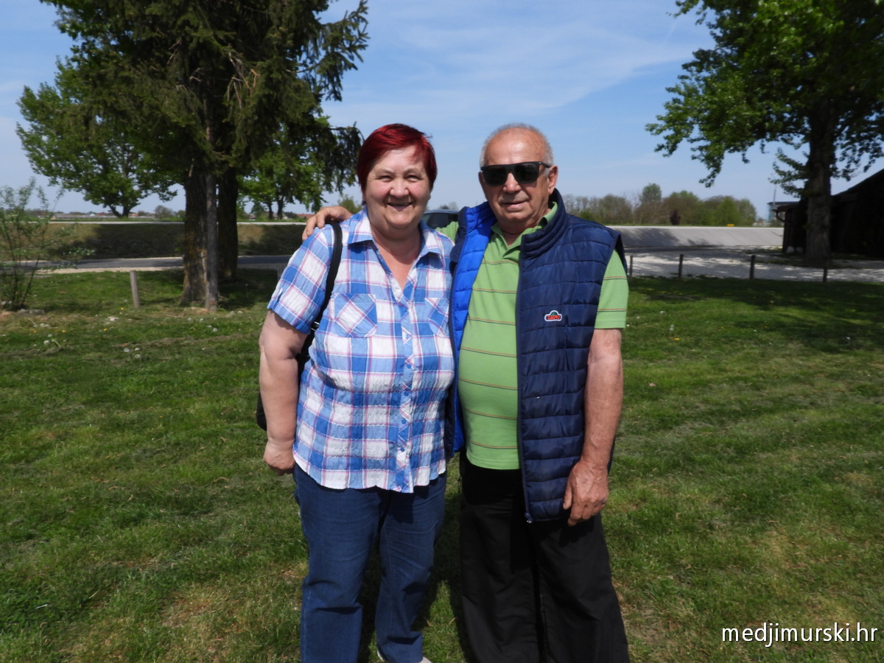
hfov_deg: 71.6
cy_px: 332
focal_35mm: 24
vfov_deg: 56.8
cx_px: 442
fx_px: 613
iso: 100
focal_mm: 4.3
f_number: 3.2
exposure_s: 1/2000
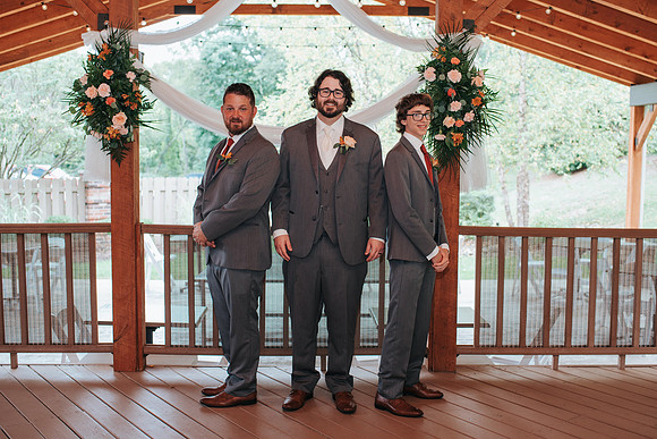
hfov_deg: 46.9
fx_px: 756
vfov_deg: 32.3
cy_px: 201
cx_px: 338
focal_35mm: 41
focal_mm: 35
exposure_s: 1/200
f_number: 3.2
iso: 360
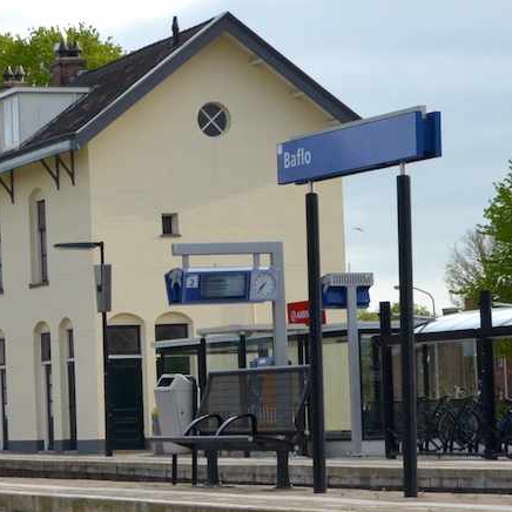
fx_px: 2343
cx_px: -175
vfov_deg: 12.5
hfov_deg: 12.1
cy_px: 315
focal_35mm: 140
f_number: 13
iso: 1600
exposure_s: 1/640
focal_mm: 40
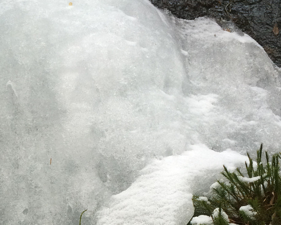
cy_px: 244
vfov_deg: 21.1
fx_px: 574
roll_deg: +5.0
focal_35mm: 69
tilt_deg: +6.1
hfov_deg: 26.9
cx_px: 47
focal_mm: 4.15
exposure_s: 1/100
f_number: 2.2
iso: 64
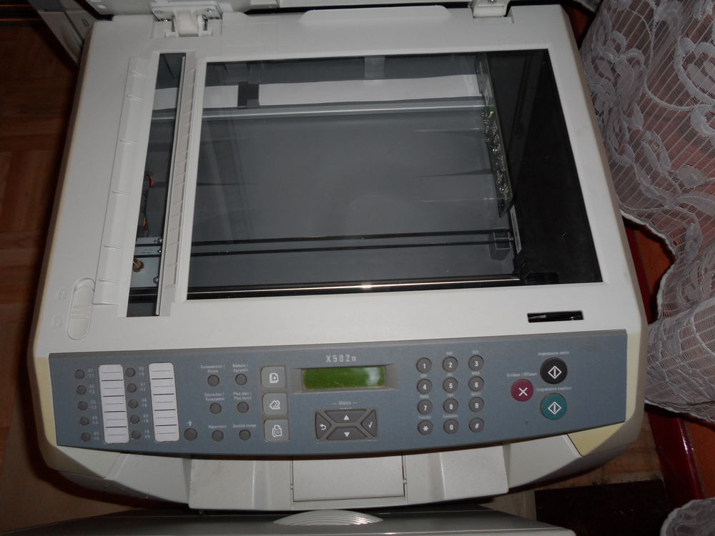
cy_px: 268
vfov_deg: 54.9
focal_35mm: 25
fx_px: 516
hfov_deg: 69.4
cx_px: 358
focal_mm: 4.5
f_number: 2.5
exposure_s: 1/30
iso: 100
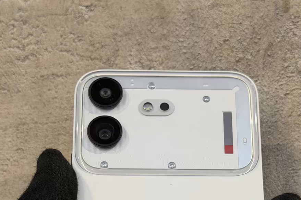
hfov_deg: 22.4
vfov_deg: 14.4
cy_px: 258
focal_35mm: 91
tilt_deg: +10.7
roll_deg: -1.3
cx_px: 165
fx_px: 761
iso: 50
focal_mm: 6.76
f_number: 1.78
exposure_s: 1/50
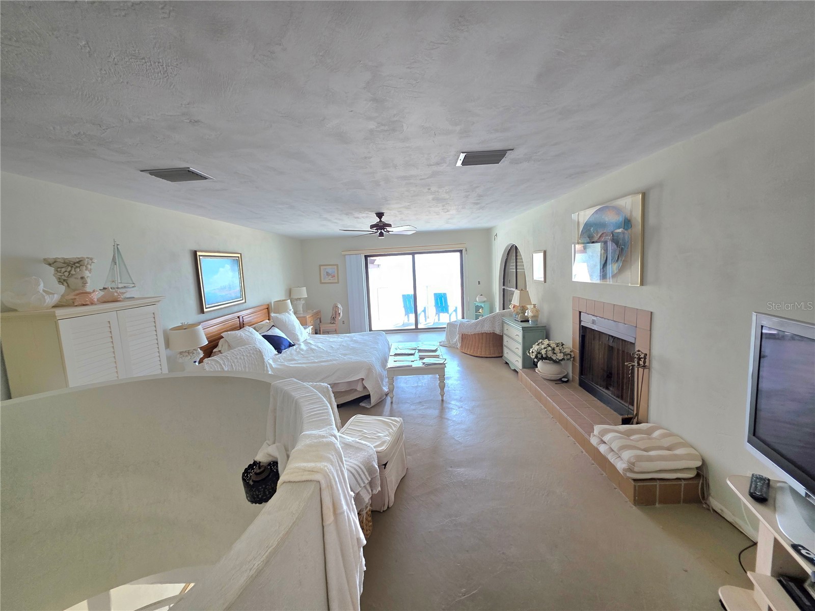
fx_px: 306
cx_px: 408
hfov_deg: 106.2
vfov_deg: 89.9
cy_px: 306
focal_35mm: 13
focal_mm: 2.2
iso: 160
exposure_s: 1/120
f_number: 1.9
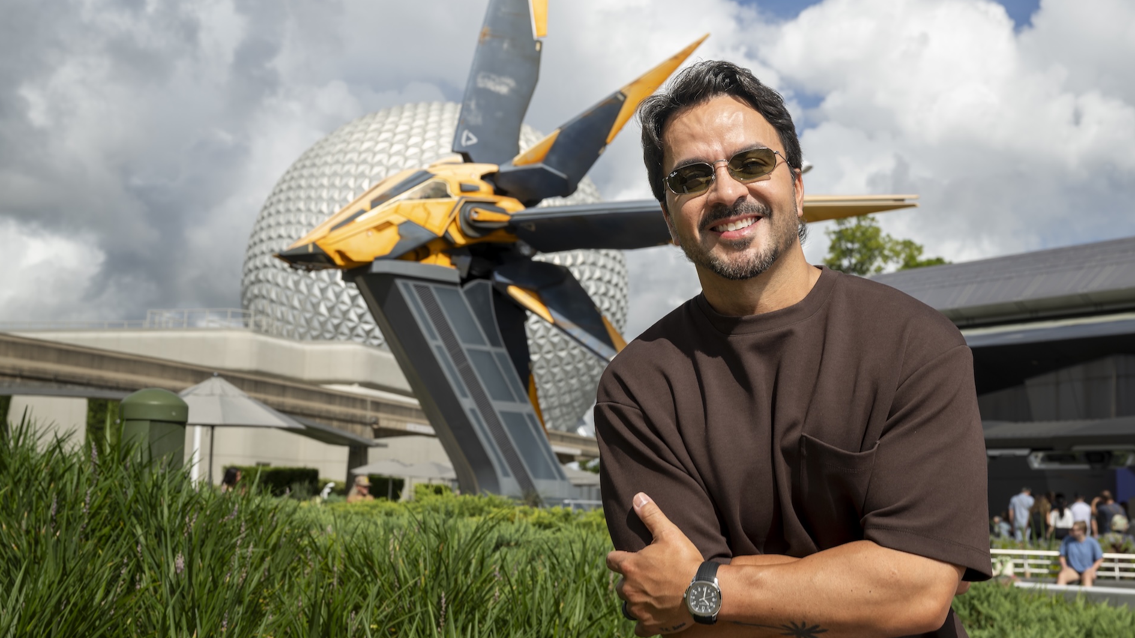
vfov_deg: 23.9
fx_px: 1505
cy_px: 291
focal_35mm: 50
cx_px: 570
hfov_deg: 41.3
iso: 50
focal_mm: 47
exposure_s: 1/200
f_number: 9
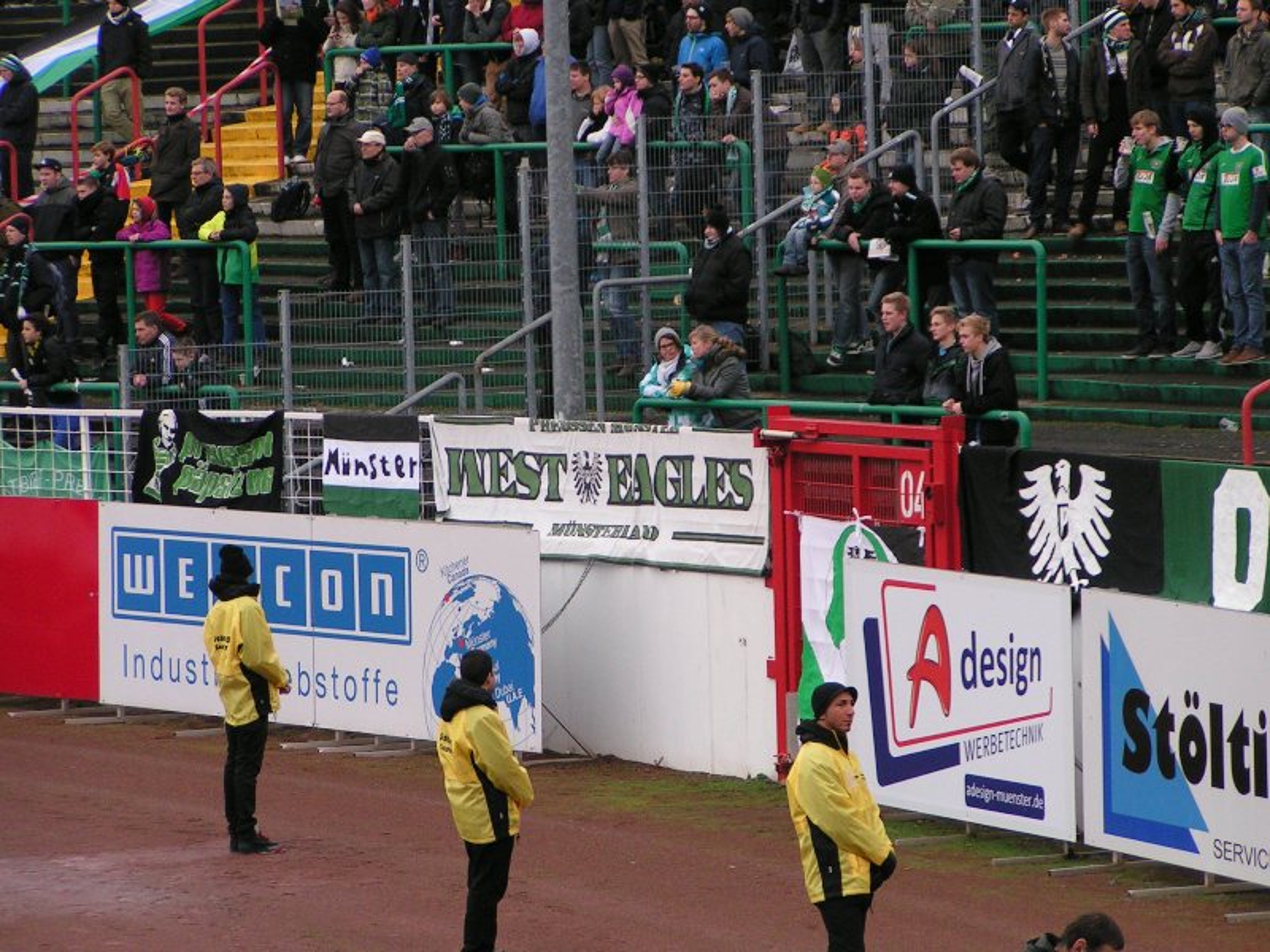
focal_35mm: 188
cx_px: 635
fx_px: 6897
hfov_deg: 10.5
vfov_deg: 7.9
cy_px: 476
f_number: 3.5
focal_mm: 28.8
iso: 125
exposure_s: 1/200
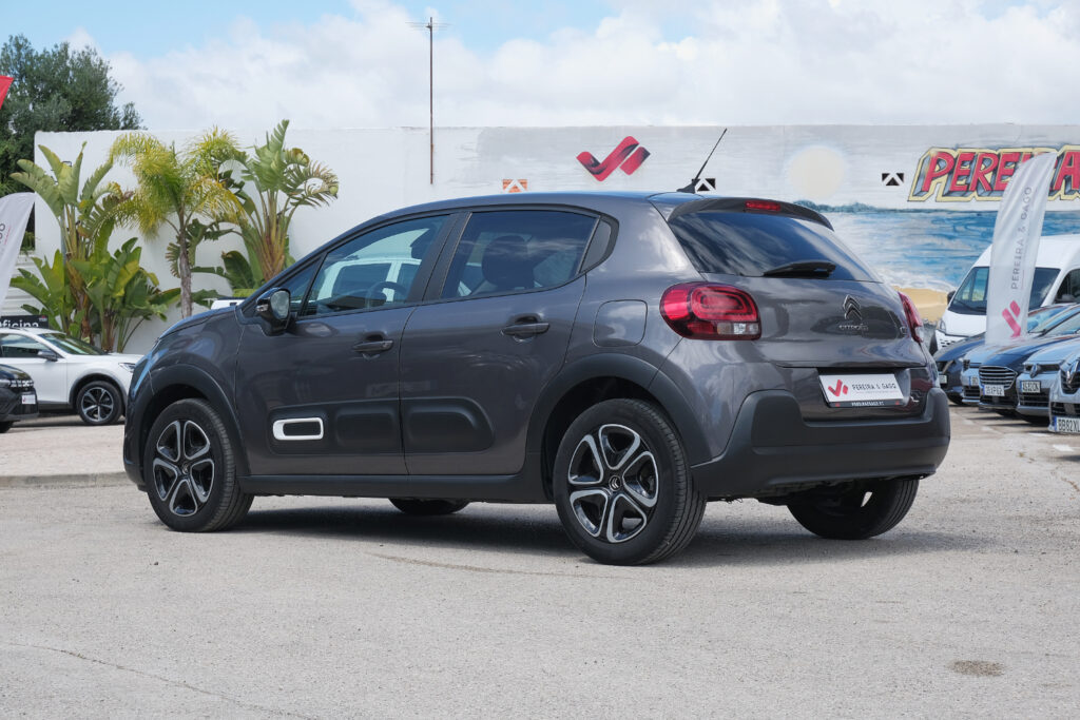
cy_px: 360
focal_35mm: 68
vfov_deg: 20.0
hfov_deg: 29.7
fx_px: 2040
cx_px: 540
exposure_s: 1/160
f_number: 9
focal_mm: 45
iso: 160
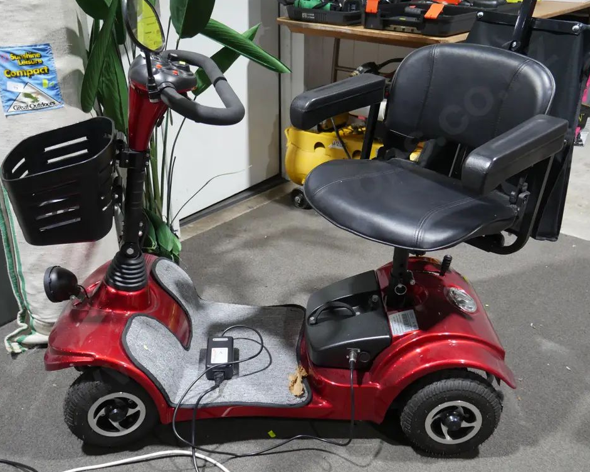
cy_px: 240
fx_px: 594
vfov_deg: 43.4
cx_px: 293
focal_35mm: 34
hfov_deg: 52.8
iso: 640
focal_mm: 16
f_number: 3.6
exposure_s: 1/60
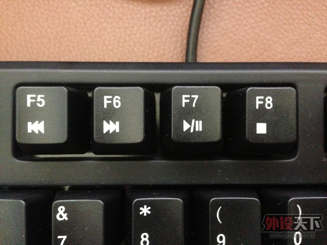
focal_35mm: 33
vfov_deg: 42.9
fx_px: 312
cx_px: 164
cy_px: 122
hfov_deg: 55.4
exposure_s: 1/15
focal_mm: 4.13
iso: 800
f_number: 2.4
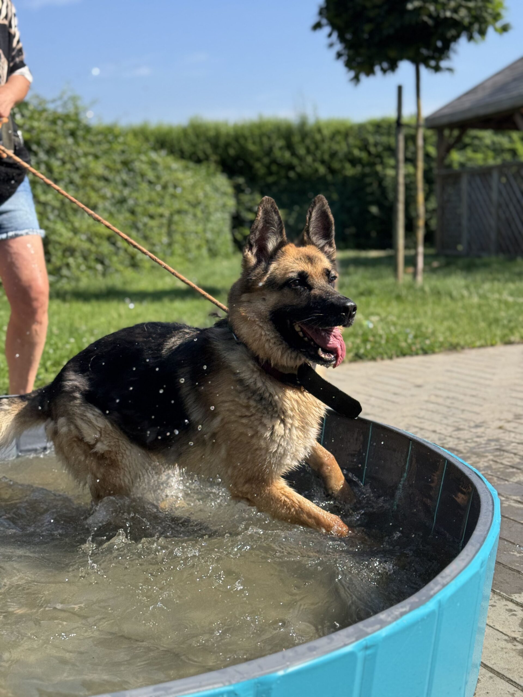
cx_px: 262
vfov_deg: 39.7
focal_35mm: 48
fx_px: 967
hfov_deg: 30.3
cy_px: 348
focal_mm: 6.76
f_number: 1.78
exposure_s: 1/2415
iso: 64
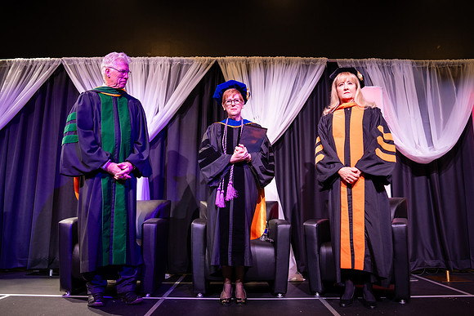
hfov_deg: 66.2
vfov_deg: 47.0
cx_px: 240
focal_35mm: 28
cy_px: 147
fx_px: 363
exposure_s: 1/160
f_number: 2.8
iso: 500
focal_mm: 24
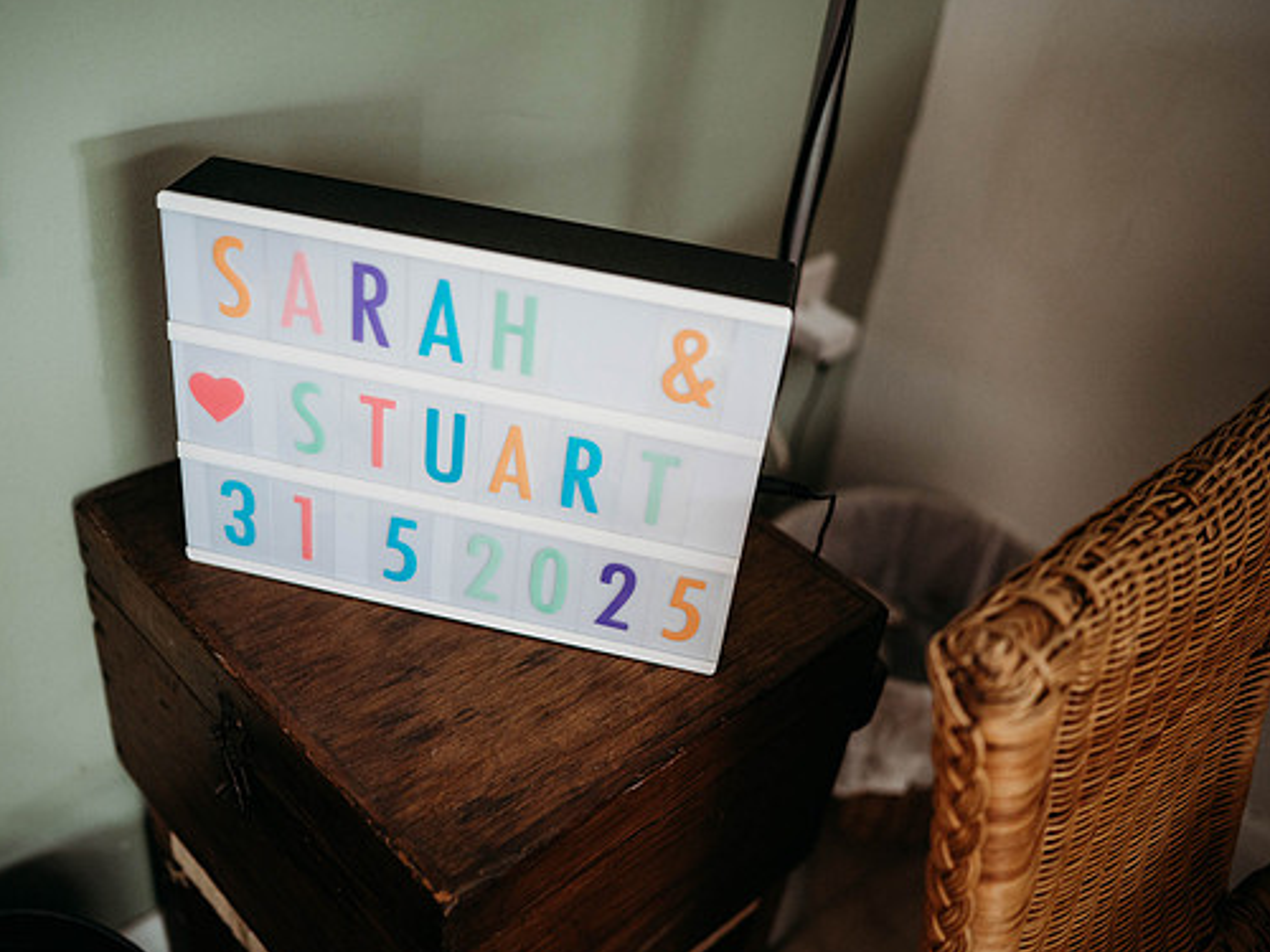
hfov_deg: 47.8
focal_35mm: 39
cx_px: 566
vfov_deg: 36.8
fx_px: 1431
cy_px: 485
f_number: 1.8
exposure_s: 1/200
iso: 800
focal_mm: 35
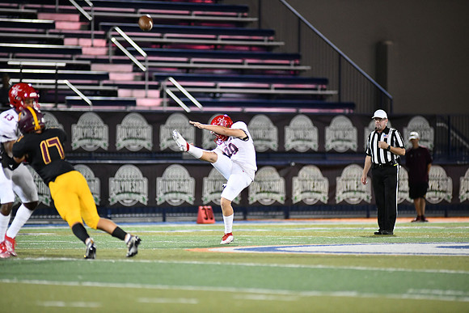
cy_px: 156
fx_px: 3909
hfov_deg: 6.9
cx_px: 234
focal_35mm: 300
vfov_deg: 4.6
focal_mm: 300
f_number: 2.8
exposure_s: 1/1000
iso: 4500
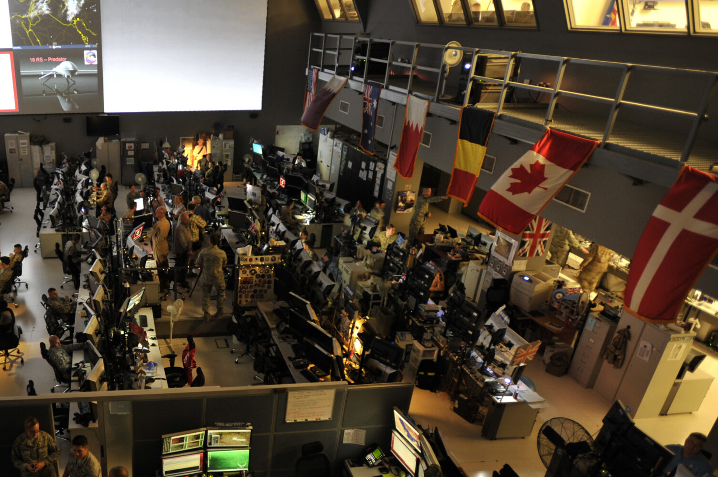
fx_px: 578
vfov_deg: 44.4
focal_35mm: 29
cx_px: 156
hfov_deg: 59.3
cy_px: 307
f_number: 2.8
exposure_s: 1/15
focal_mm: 17
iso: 800
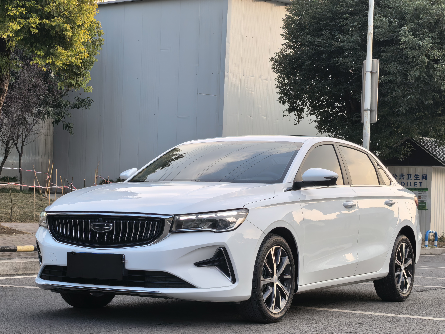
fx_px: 951
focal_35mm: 74
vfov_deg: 19.9
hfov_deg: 26.3
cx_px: 222
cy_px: 167
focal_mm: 6.98
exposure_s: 1/2304
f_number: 2
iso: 100
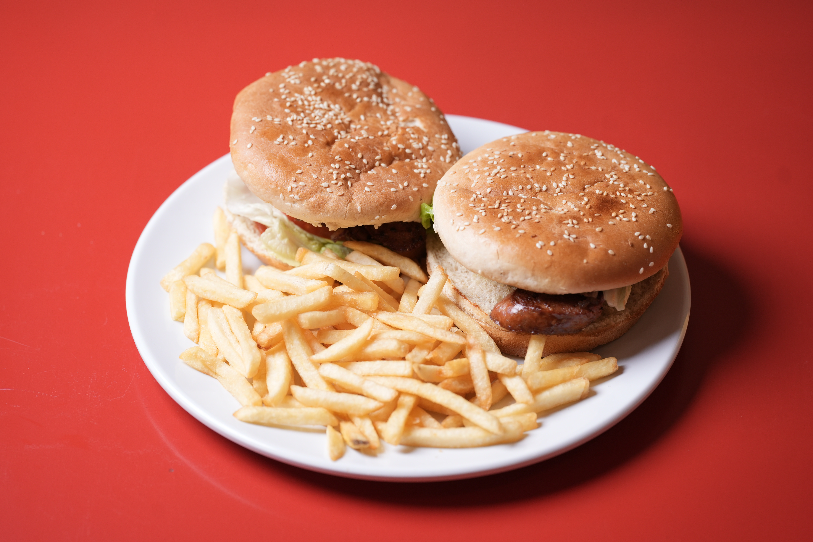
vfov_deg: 13.0
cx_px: 406
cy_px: 271
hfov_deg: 19.5
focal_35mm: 105
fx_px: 2371
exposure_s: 1/160
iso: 200
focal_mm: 105
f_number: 3.5
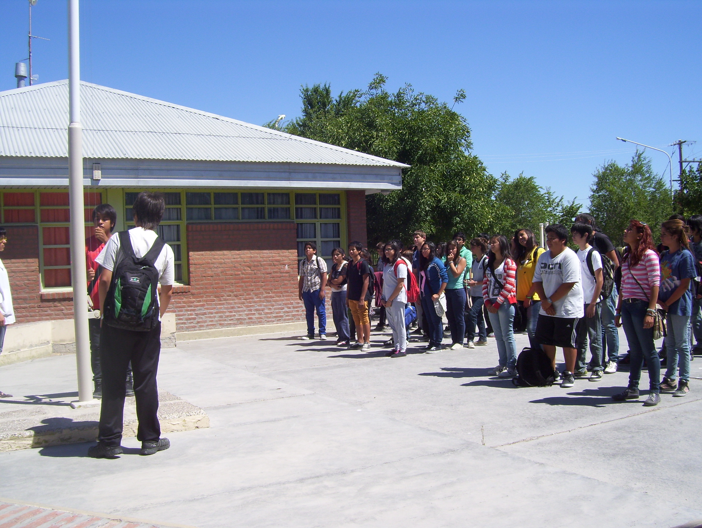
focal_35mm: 36
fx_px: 731
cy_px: 264
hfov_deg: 51.3
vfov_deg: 39.7
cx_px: 351
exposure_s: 1/800
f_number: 4.8
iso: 80
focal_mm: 6
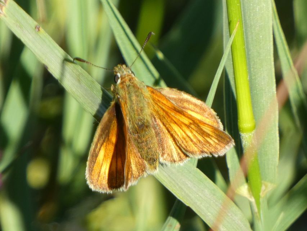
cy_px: 116
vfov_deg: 1.9
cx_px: 154
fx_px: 6901
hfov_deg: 2.5
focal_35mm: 778
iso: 80
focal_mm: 139.4
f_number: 5.6
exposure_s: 1/100
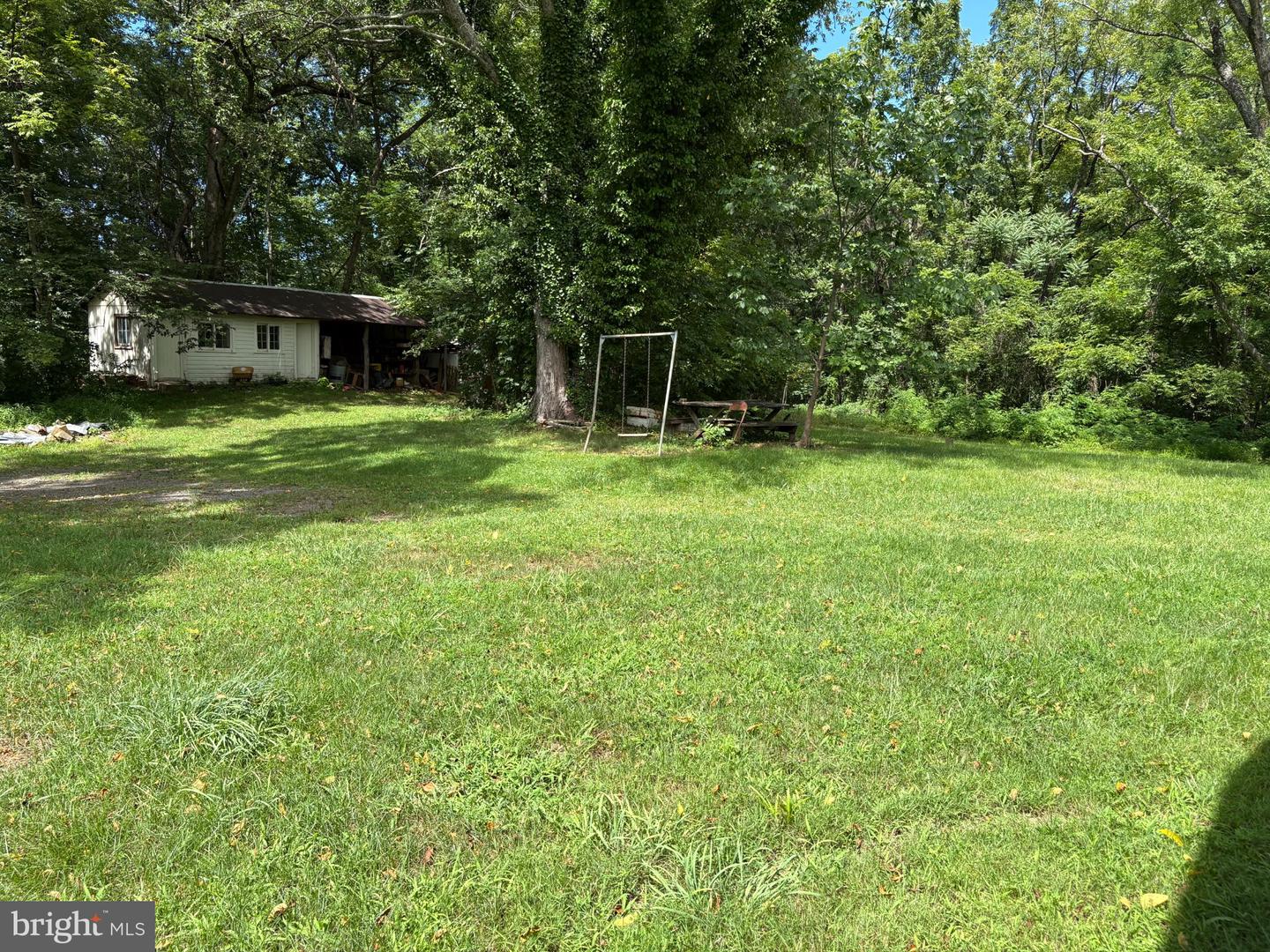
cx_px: 635
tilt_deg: -6.1
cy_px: 476
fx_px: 954
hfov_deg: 67.3
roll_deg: -1.4
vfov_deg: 53.1
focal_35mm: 26
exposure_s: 1/1239
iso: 50
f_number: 1.6
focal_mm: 5.96
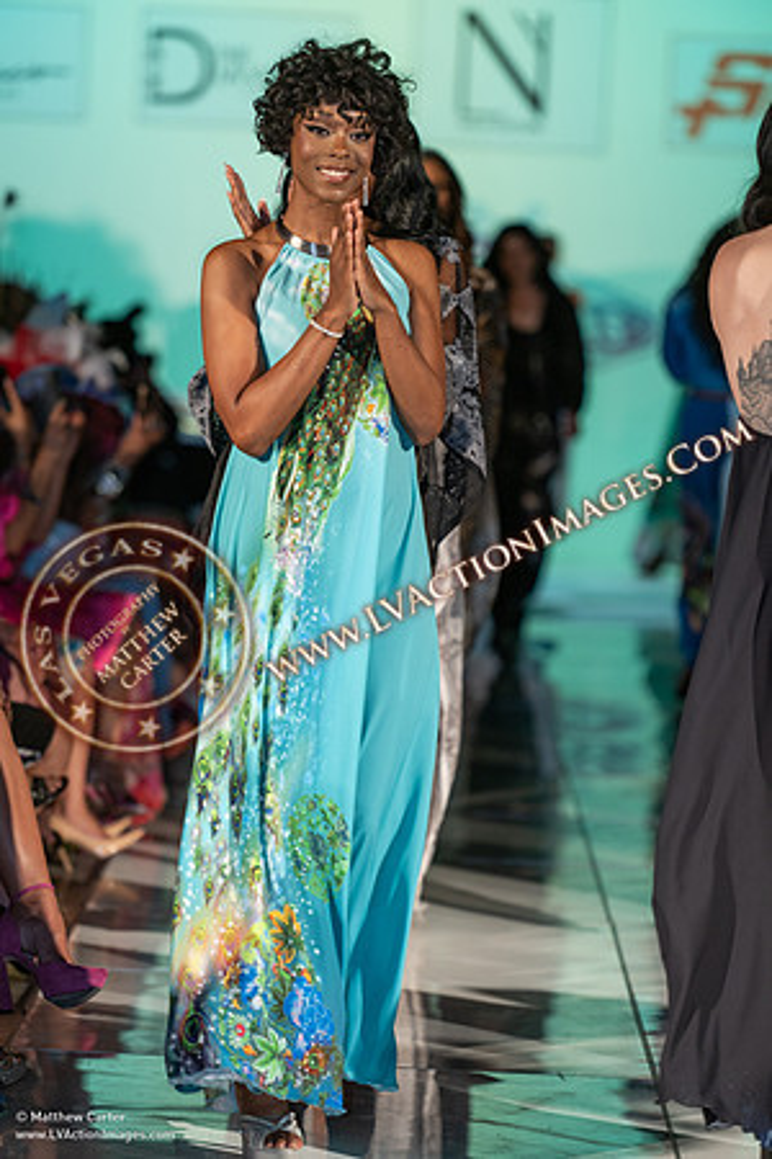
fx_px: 5307
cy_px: 580
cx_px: 386
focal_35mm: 165
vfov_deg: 12.5
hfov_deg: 8.3
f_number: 2.8
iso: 400
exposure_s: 1/250
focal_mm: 165
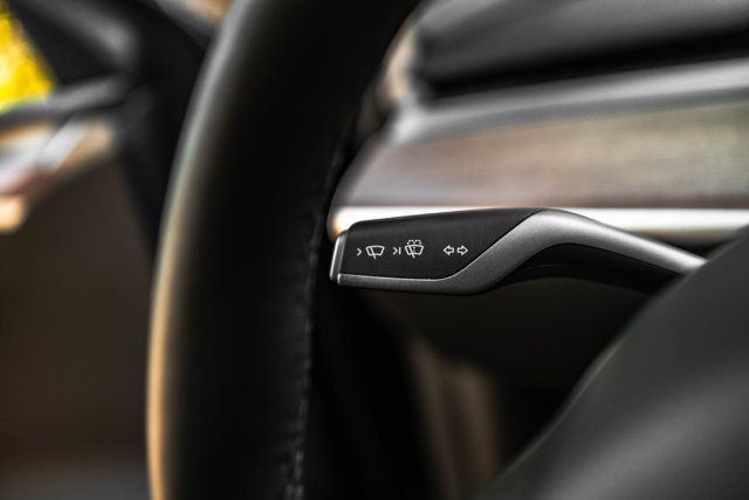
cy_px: 250
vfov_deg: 31.9
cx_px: 374
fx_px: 874
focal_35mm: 42
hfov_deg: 46.4
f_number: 2.8
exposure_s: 1/400
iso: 1000
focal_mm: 42
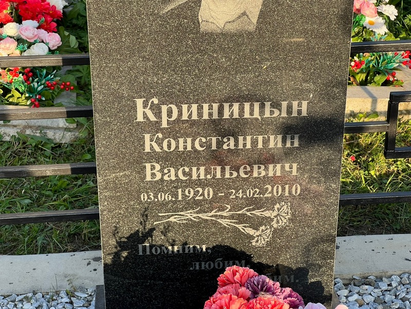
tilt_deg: -29.6
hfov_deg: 25.3
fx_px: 914
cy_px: 154
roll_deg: +0.2
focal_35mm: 77
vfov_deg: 19.1
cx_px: 206
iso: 32
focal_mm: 9
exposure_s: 1/110
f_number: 2.8
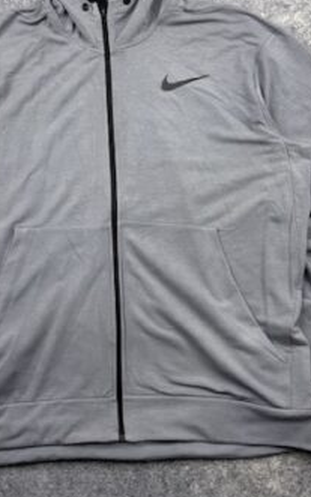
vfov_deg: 47.6
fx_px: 556
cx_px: 116
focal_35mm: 41
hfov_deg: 31.1
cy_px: 173
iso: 50
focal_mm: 6.76
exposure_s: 1/121
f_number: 1.78
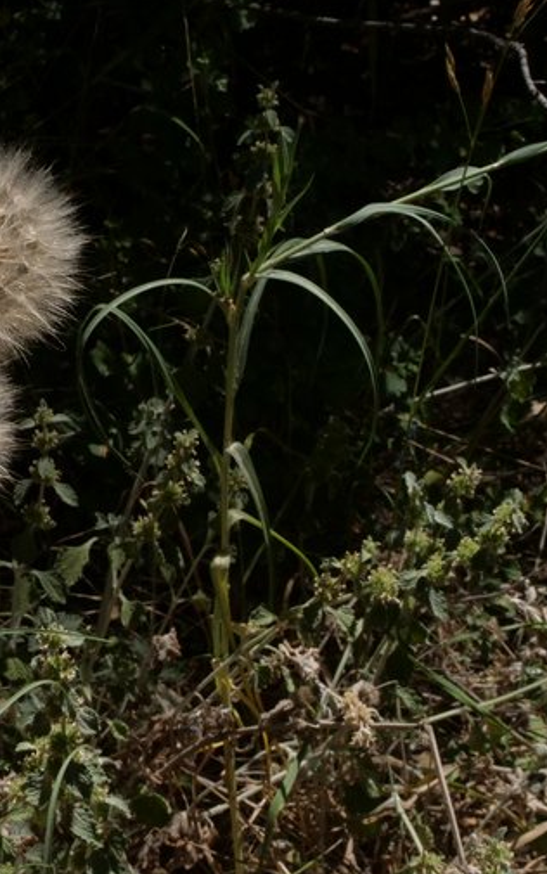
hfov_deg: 13.5
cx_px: -140
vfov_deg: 22.1
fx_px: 2240
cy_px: 386
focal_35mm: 94
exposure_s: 1/320
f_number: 16
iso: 400
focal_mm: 28
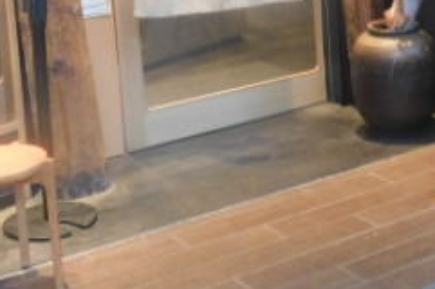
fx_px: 1002
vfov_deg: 15.5
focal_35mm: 83
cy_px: -108
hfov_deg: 24.4
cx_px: 278
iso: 400
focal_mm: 5.3
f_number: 3.2
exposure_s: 1/15
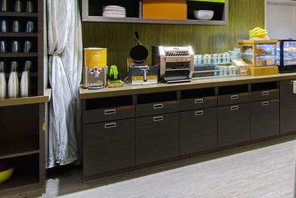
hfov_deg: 48.2
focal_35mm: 33
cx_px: 290
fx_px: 271
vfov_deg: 39.1
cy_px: 53
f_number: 7.1
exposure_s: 1/6
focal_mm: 10
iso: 250
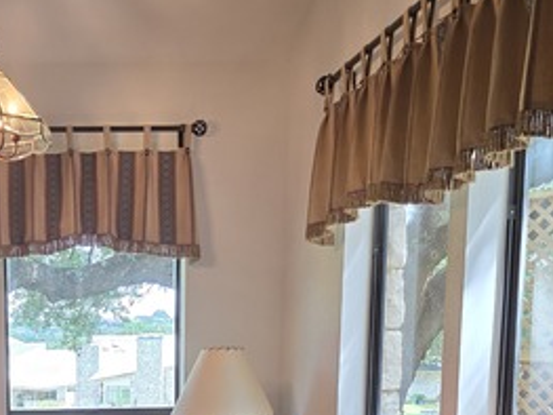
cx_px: 38
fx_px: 894
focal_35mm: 56
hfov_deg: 32.4
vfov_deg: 24.5
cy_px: 447
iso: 100
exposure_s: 1/120
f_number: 1.7
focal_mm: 6.3
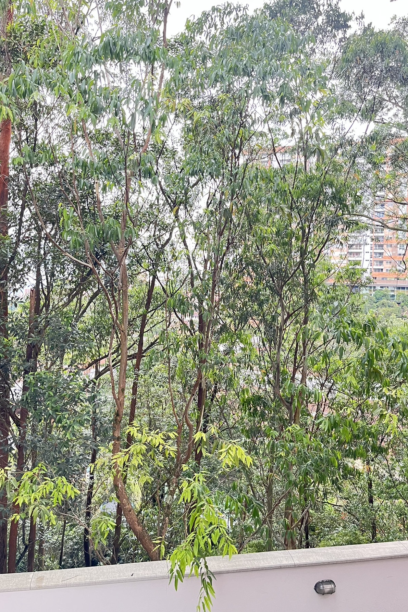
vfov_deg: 60.1
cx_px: 200
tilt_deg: -0.1
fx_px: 527
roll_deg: -1.0
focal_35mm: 31
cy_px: 274
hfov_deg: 42.3
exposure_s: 1/60
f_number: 1.6
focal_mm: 5.1
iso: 250
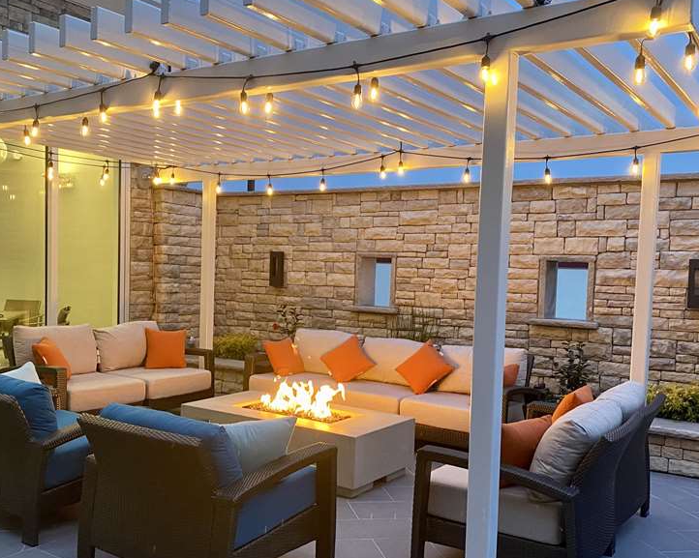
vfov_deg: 41.0
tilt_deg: -3.2
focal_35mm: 36
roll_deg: -2.6
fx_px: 744
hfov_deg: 50.2
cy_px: 317
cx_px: 319
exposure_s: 1/60
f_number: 1.8
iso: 320
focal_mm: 4.25
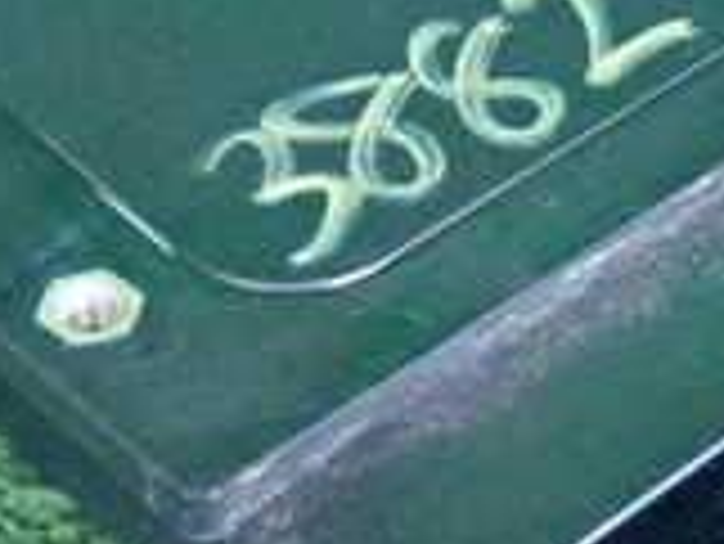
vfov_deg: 7.9
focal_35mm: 186
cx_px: 387
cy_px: -76
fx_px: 3893
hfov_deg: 10.6
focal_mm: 9.01
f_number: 3.2
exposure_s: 1/125
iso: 2500
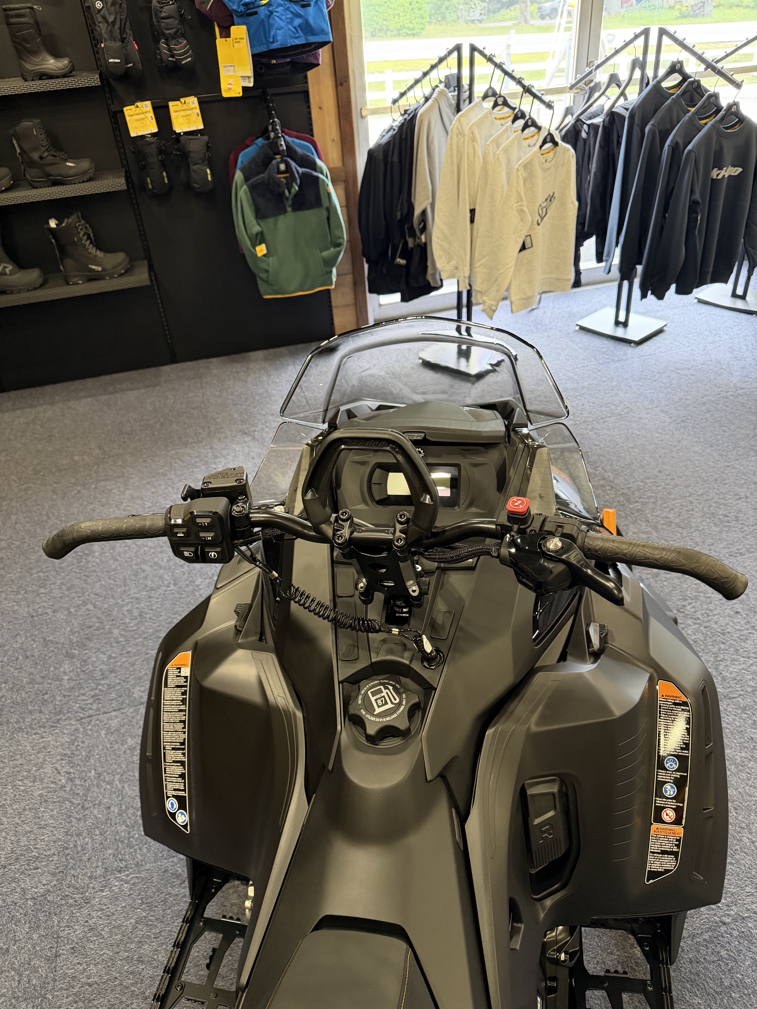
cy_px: 504
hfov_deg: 56.8
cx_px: 378
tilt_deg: -35.9
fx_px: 700
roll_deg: +5.1
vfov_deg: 71.6
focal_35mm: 24
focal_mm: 6.76
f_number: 1.78
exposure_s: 1/60
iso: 500
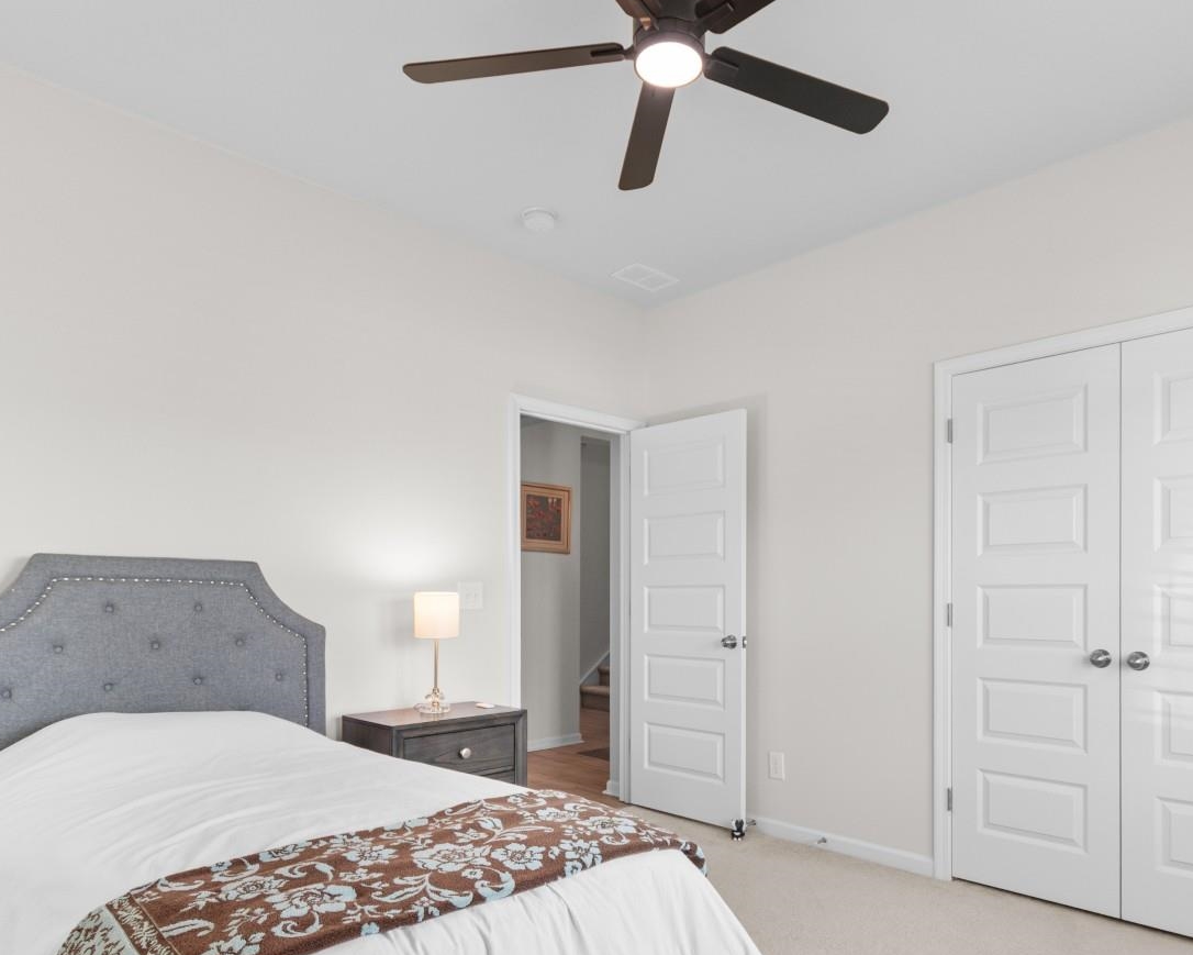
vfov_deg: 64.9
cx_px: 661
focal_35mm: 21
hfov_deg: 77.4
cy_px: 576
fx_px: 742
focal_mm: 10
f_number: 4.5
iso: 100
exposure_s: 1/8
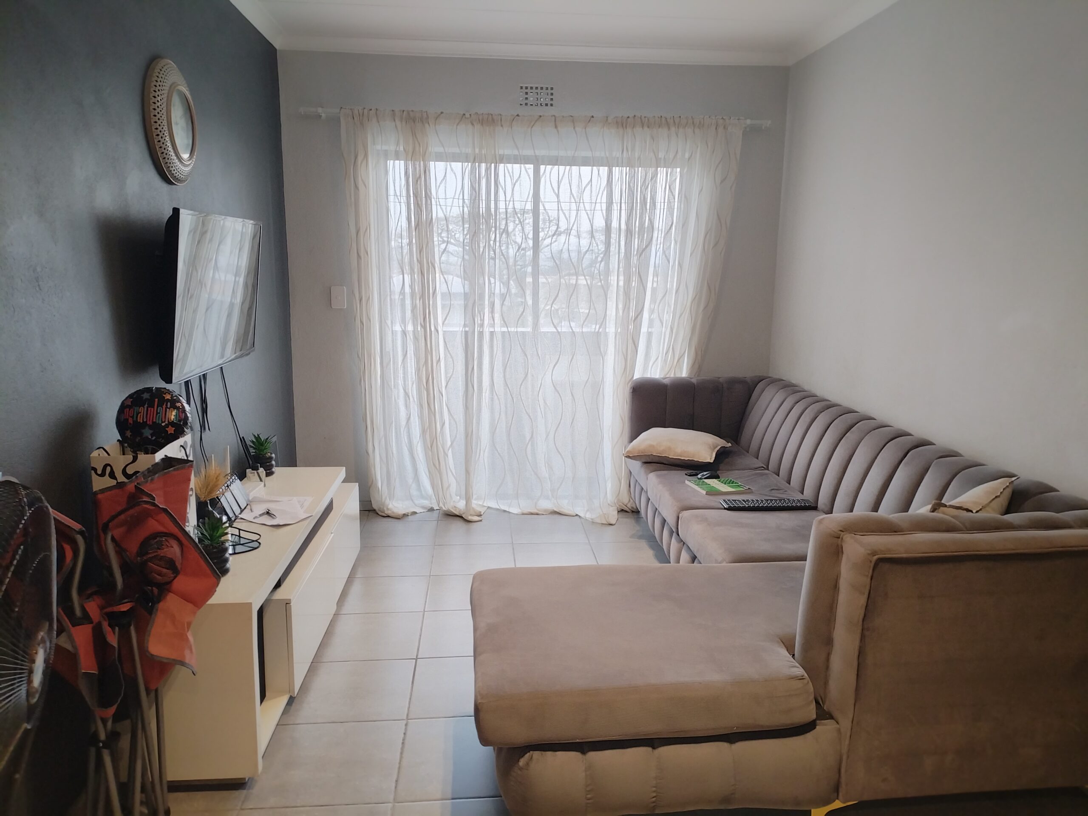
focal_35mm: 26
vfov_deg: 53.1
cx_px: 544
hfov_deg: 67.3
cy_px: 408
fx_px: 817
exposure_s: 1/25
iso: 360
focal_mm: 4.25
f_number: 1.8
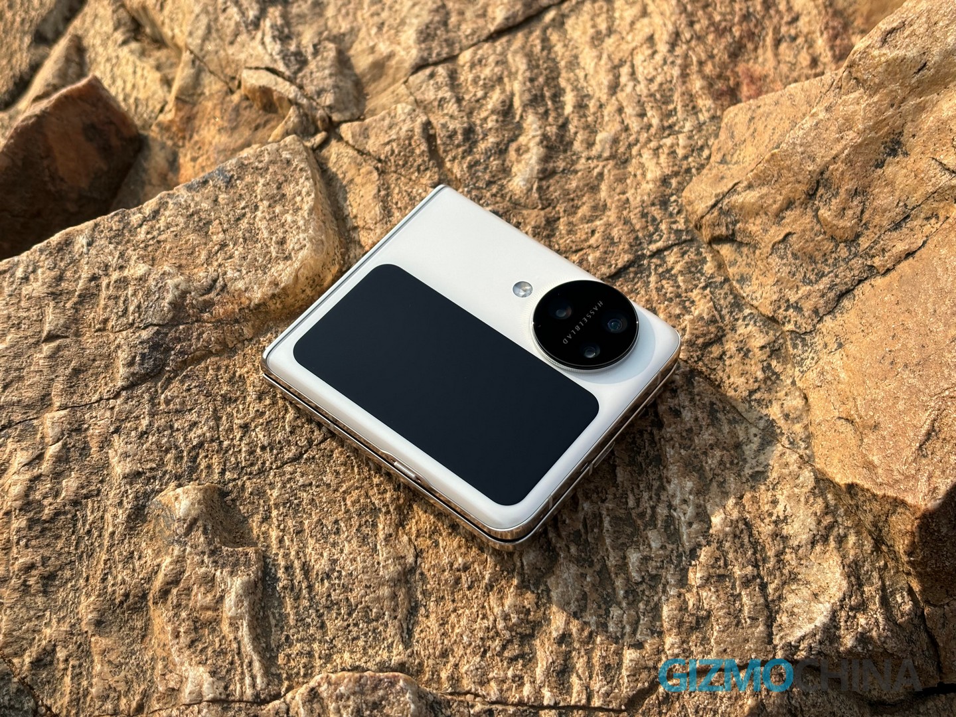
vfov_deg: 28.0
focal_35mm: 52
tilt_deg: -51.9
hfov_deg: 36.8
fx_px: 1436
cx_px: 478
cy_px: 358
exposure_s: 1/1812
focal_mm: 5.96
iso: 40
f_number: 1.6
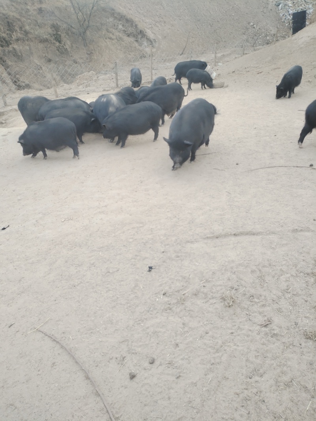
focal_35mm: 26
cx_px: 158
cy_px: 210
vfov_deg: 67.3
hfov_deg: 53.1
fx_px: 317
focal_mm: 4.25
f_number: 1.8
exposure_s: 1/100
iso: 182
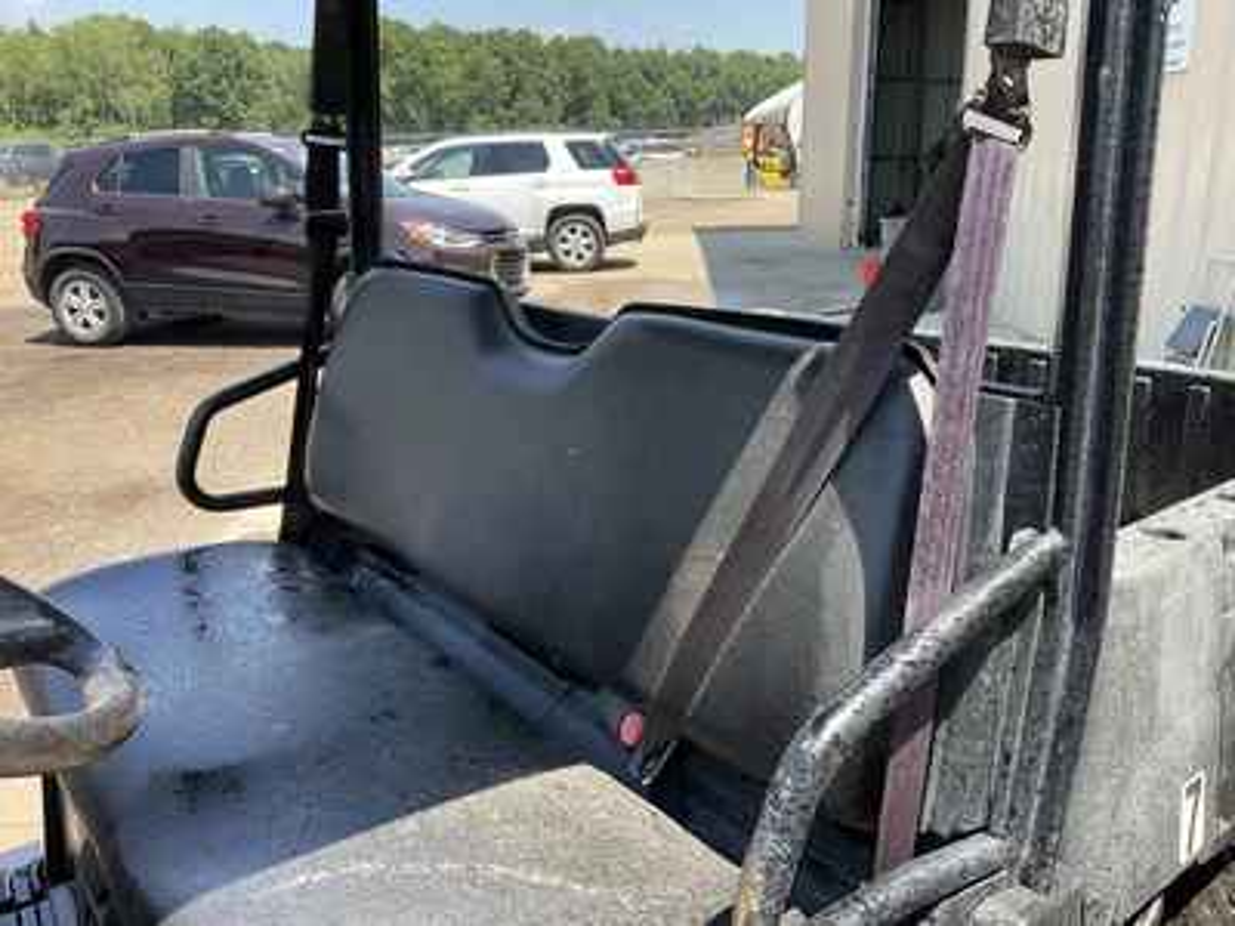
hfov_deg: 61.7
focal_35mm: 29
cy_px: 463
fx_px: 1035
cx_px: 618
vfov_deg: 48.2
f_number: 1.8
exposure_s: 1/378
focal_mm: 3
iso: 25
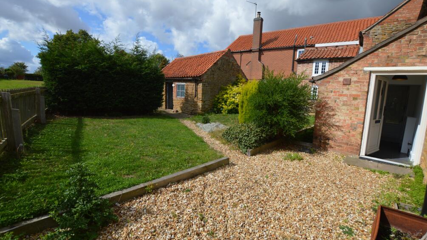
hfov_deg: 99.4
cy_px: 113
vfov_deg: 67.0
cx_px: 211
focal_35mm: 16
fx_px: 181
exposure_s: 1/250
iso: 100
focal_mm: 10
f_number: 8
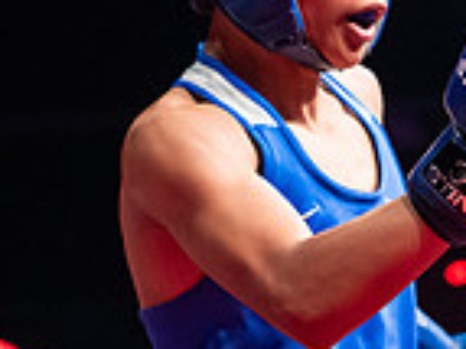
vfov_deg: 7.6
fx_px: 2623
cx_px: 903
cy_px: 210
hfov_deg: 9.5
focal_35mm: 195
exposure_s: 1/1000
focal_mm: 50
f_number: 2.5
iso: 3200
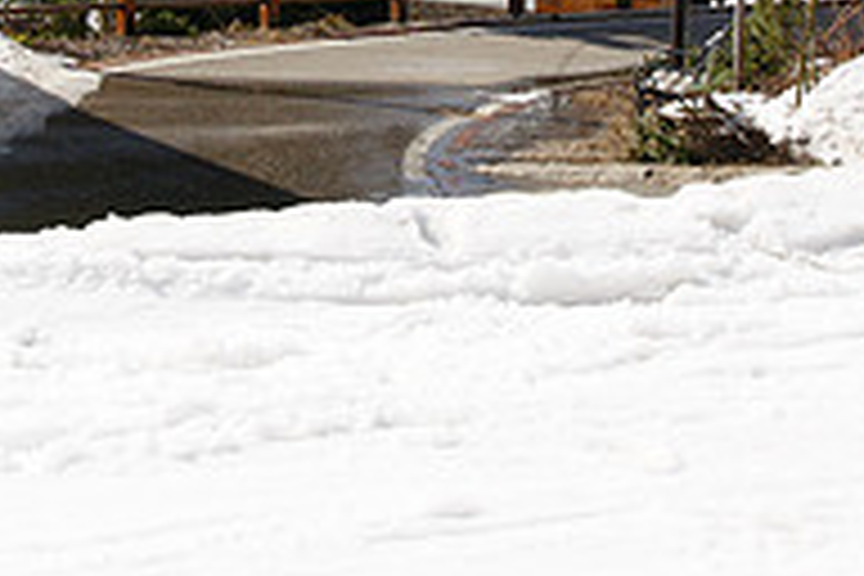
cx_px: 328
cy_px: -92
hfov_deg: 18.7
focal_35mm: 109
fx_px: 2616
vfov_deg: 12.3
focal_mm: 24
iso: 200
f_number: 10
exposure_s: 1/250
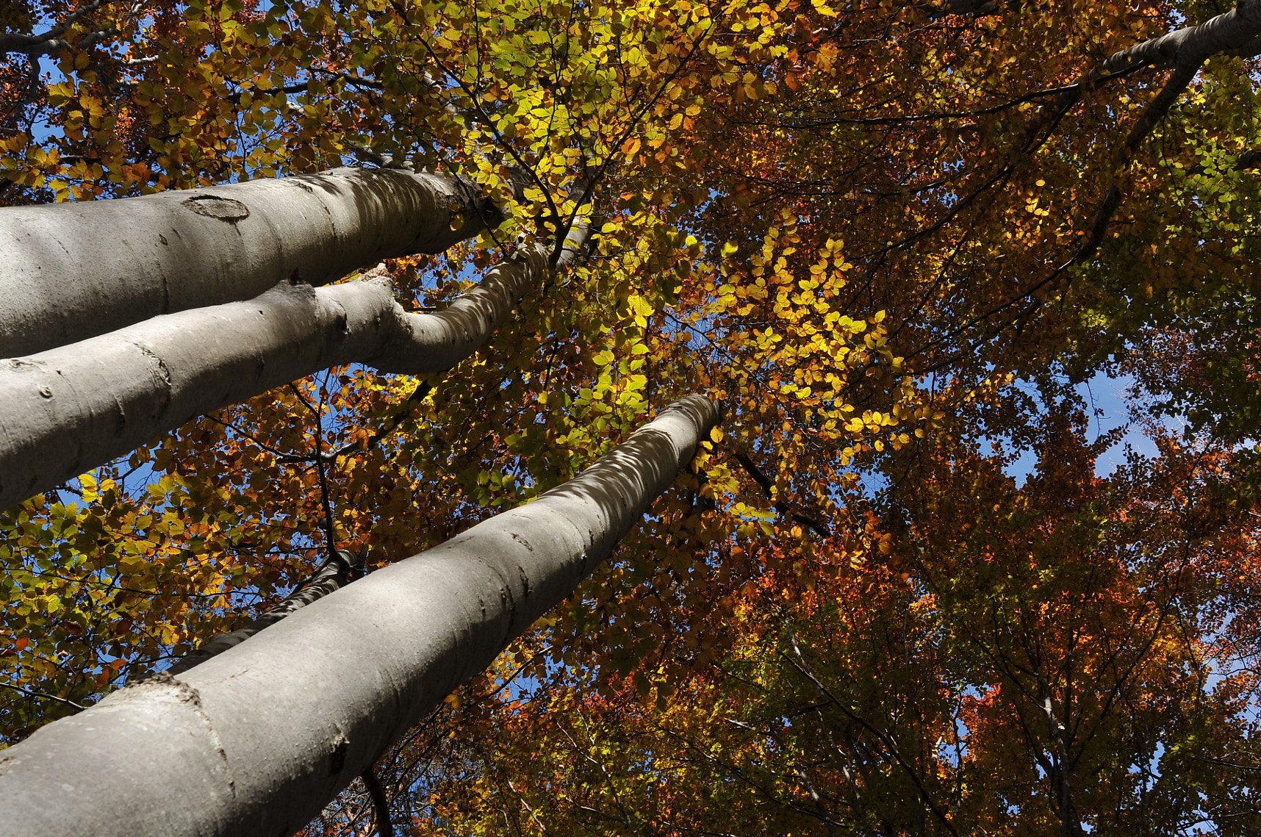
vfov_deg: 35.3
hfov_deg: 51.2
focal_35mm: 38
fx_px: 1315
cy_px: 400
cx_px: 652
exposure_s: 1/320
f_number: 9
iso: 200
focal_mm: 21
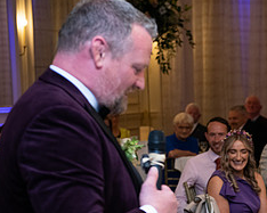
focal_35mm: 128
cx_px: 299
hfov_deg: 14.7
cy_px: 216
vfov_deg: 11.9
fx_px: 1011
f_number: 3.5
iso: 800
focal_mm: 55
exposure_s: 1/160
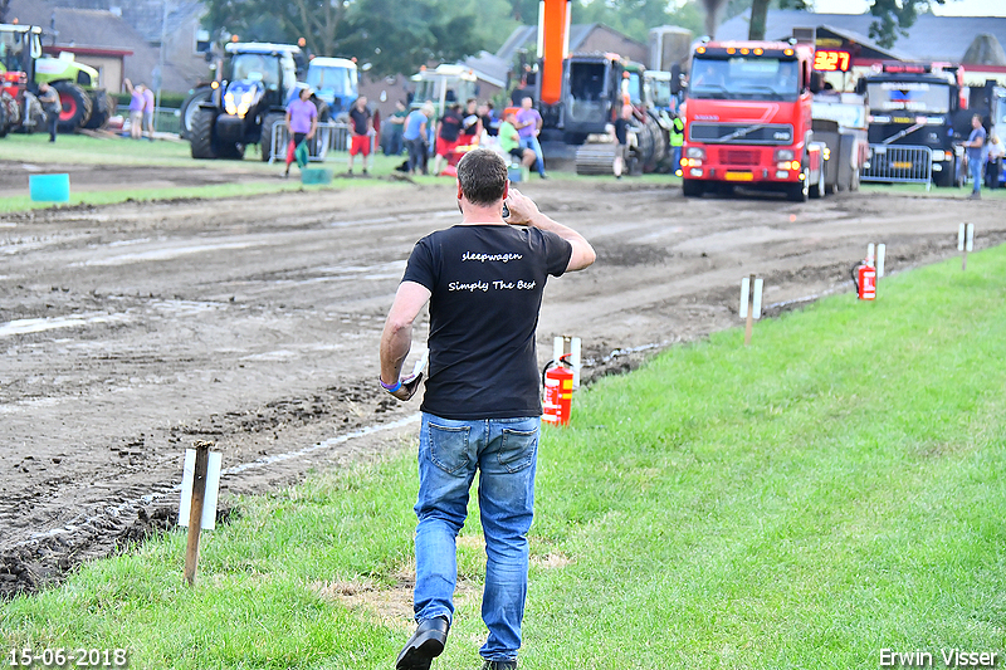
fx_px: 4693
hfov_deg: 12.2
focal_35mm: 168
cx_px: 503
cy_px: 335
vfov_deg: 8.2
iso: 1250
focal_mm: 112
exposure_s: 1/200
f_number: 5.6
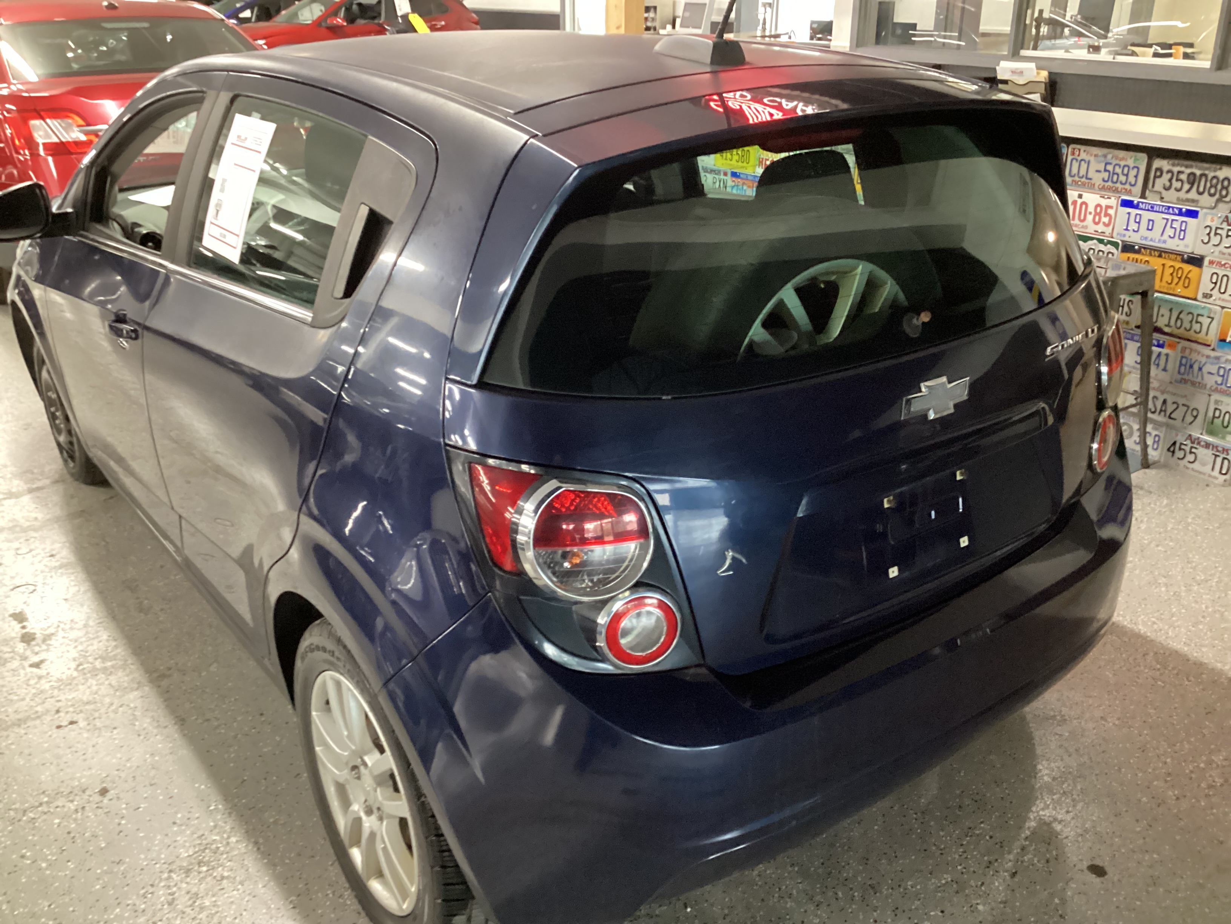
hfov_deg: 58.4
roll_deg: -0.4
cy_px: 462
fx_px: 1102
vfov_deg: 45.4
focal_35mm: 31
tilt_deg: -25.6
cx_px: 616
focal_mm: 3.3
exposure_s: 1/25
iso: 640
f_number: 2.4
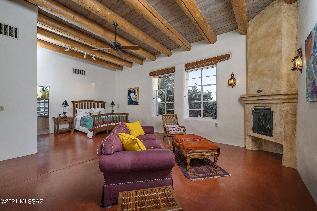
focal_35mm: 14
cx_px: 158
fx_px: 123
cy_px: 106
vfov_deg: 81.2
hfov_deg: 104.3
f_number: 7.1
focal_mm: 14
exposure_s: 1/50
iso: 200
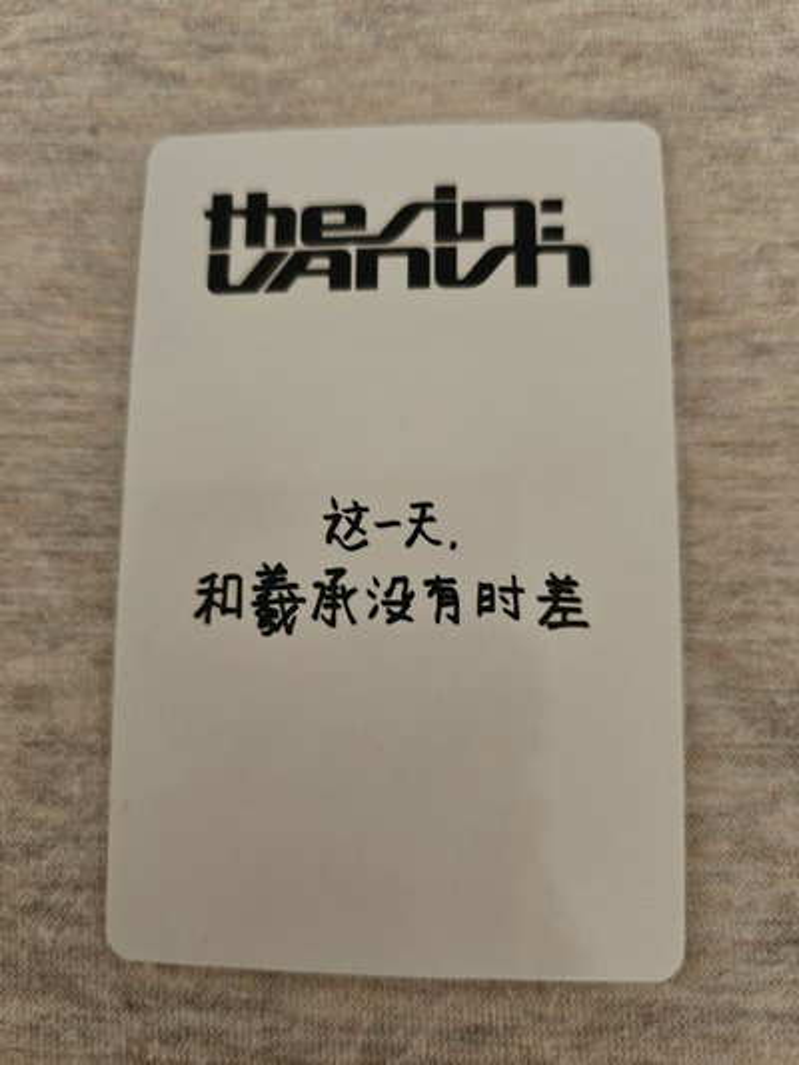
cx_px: 400
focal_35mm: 23
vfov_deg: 73.9
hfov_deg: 58.9
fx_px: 708
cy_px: 532
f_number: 1.7
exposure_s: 1/33.6
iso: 800
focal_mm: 6.3
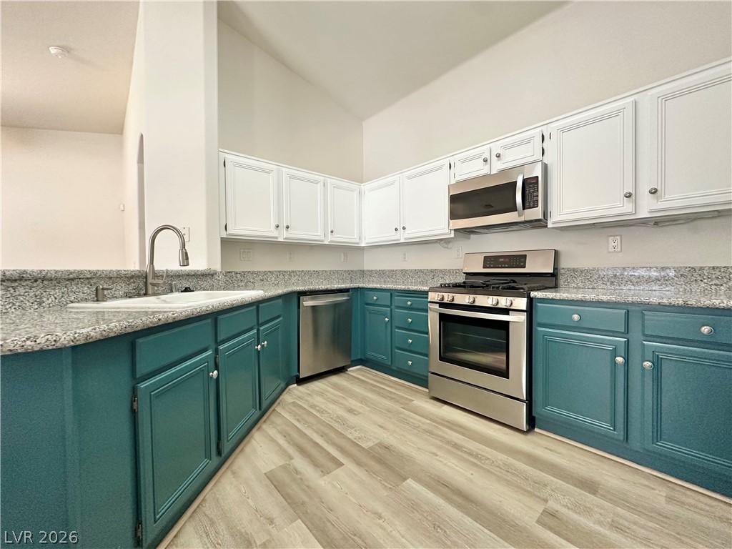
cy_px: 274
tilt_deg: +0.5
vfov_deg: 85.7
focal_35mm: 14
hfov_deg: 102.1
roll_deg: +0.5
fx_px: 296
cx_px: 366
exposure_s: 1/60
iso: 320
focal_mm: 2.22
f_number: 2.2
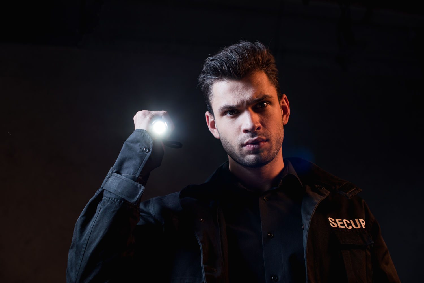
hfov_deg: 39.6
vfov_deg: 27.0
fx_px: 589
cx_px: 212
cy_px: 142
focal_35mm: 50
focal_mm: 50
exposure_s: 1/200
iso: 160
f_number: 4
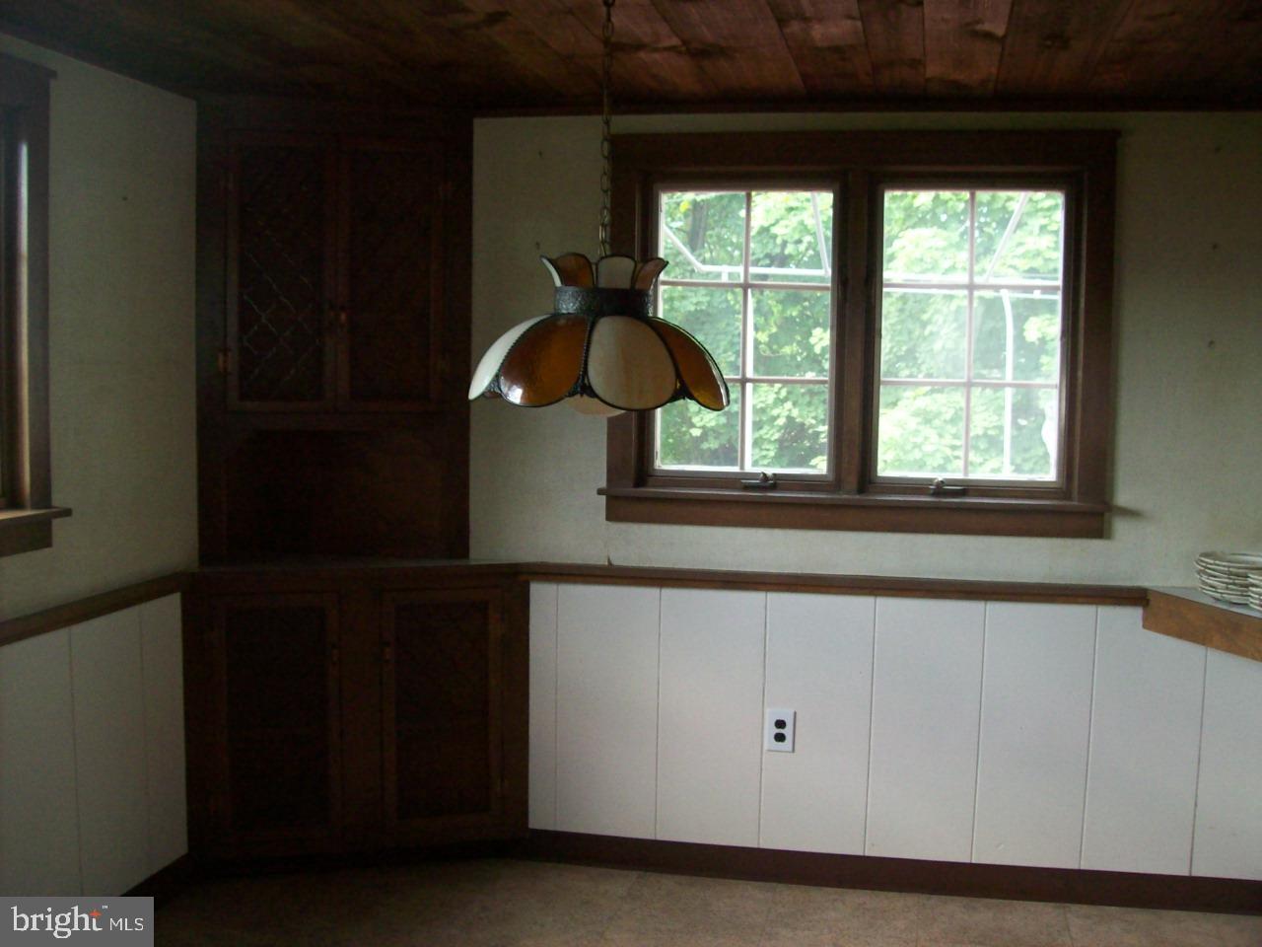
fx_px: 1312
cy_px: 474
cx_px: 631
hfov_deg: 51.4
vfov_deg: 39.7
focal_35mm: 36
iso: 200
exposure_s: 1/64
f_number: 2.7
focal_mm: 6
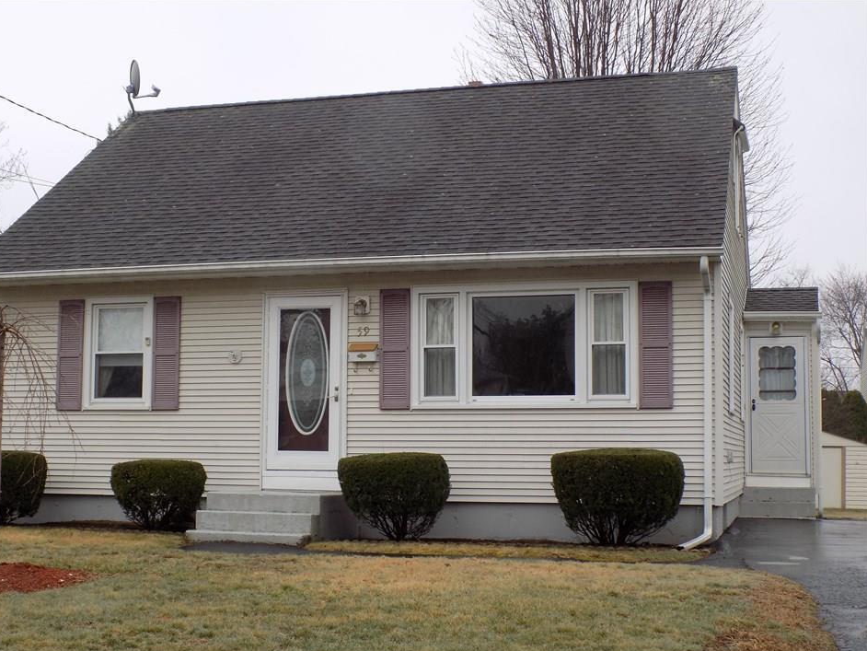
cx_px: 399
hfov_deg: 38.2
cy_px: 352
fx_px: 1253
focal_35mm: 50
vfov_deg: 29.1
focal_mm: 8.1
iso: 80
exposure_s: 1/160
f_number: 3.7
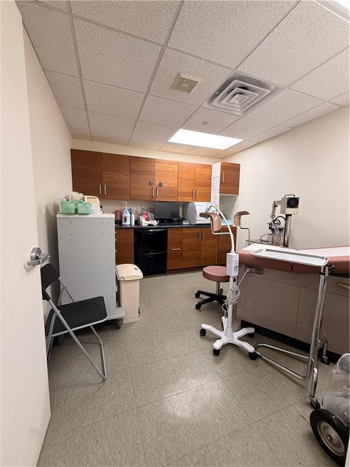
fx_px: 189
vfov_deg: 102.1
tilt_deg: -6.4
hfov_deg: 85.7
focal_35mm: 14
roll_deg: -0.8
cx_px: 175
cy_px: 234
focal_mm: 2.22
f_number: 2.2
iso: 200
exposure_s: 1/120
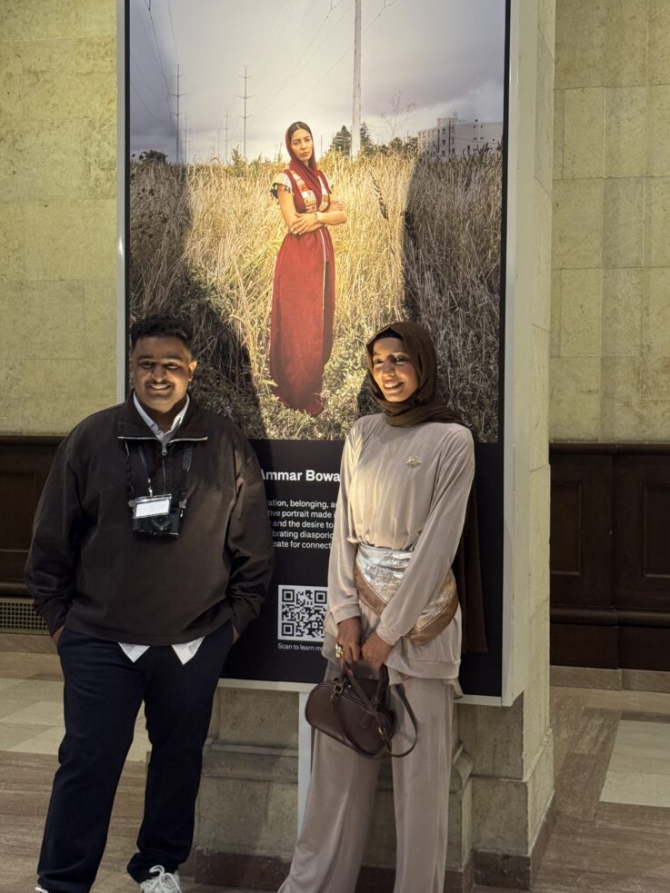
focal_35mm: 50
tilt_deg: -1.6
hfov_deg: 29.1
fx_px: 1291
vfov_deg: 38.2
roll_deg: -1.1
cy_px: 444
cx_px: 342
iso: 250
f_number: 1.78
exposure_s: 1/60
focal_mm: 6.76
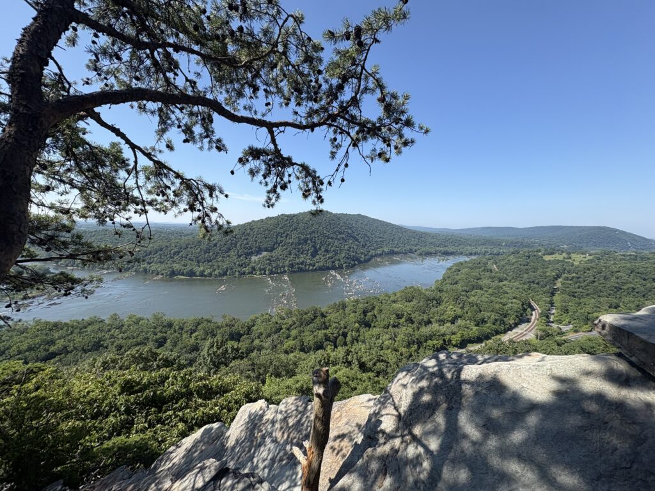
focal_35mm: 14
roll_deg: -1.5
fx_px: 265
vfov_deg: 85.7
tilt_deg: -3.8
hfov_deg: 102.1
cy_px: 246
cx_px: 328
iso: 50
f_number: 2.2
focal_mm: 2.22
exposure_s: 1/1370
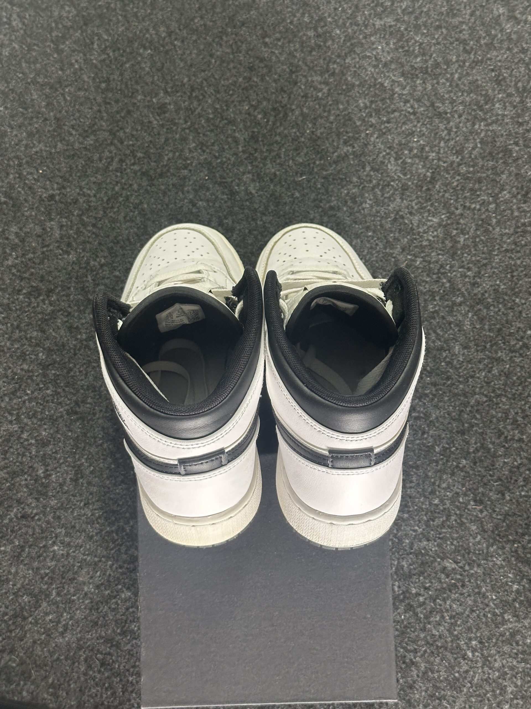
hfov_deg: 30.3
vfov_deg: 39.7
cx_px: 266
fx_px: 982
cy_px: 354
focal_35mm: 48
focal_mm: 6.86
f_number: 1.78
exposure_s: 1/50
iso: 250
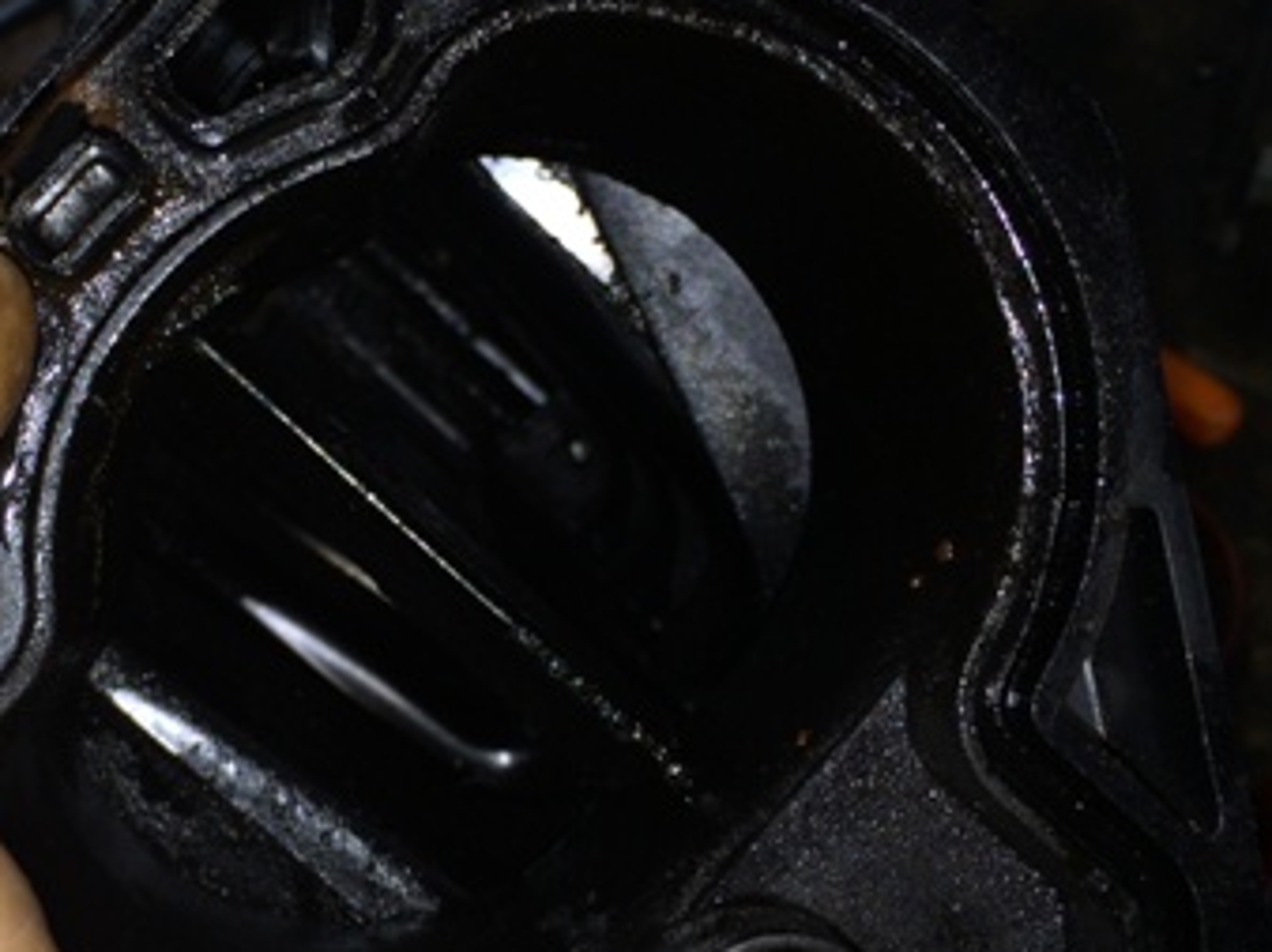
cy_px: 508
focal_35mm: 58
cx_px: 356
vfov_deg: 25.2
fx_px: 2130
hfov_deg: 32.8
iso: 32
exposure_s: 1/118
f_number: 2.2
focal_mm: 4.12
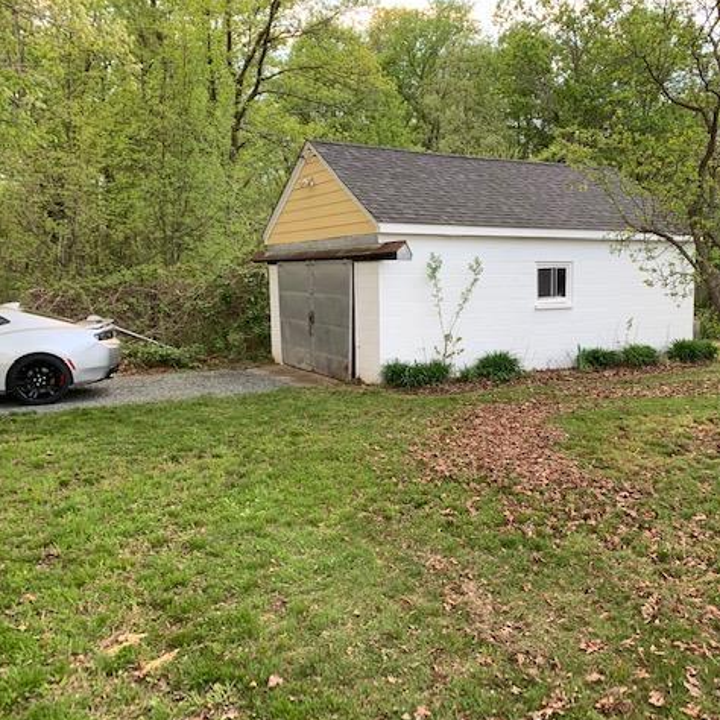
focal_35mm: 31
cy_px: 362
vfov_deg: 52.5
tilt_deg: -4.2
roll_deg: +2.0
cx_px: 450
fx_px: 729
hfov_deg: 52.0
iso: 100
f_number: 1.8
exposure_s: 1/60
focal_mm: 4.25
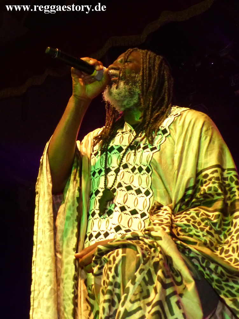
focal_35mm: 37
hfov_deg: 38.7
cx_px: 120
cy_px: 160
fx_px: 340
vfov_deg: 50.1
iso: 400
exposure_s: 1/60
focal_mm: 6.6
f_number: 2.8
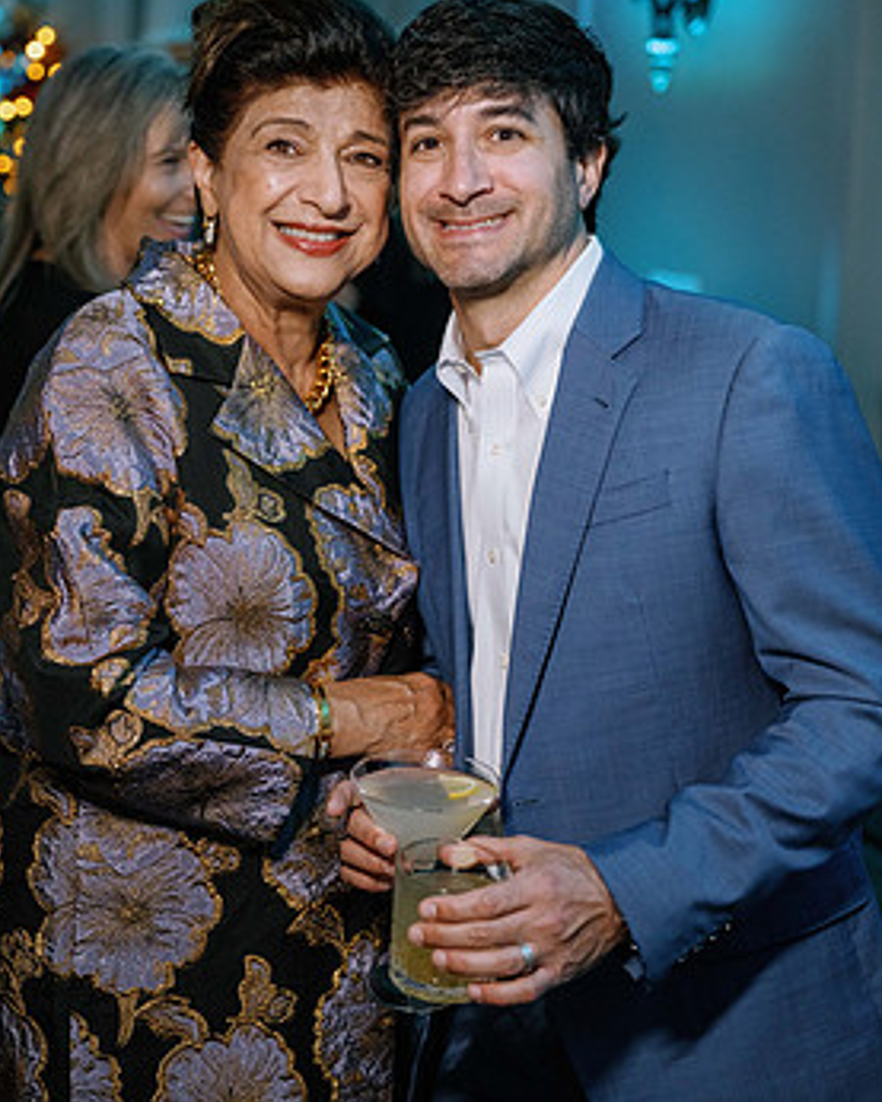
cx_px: 411
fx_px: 1990
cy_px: 497
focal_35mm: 61
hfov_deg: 25.0
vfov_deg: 30.9
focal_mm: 50
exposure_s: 1/160
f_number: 2.8
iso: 1600
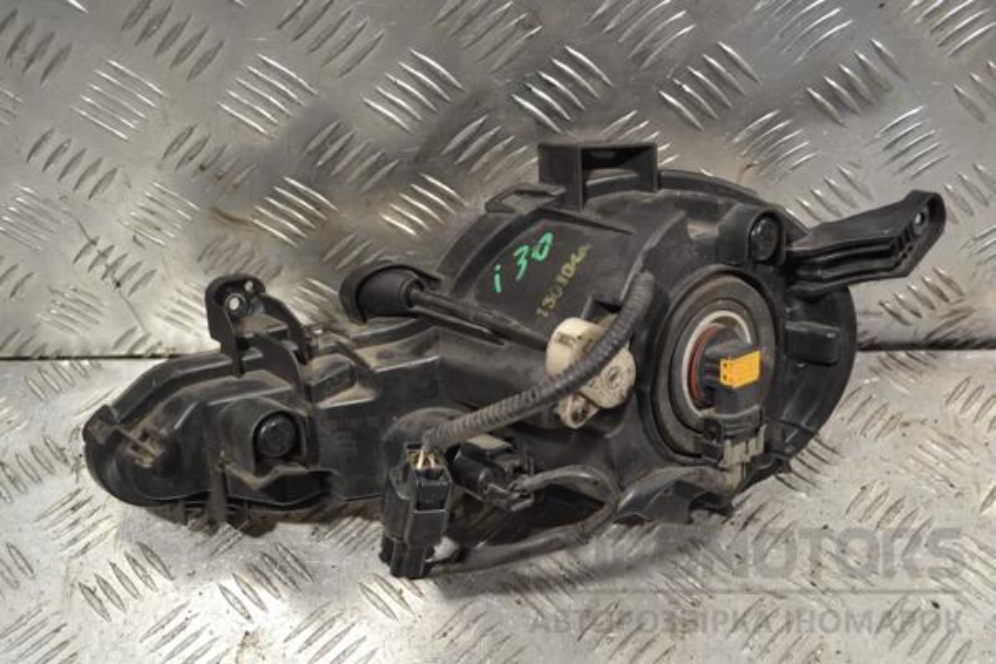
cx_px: 498
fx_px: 996
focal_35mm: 36
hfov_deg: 53.1
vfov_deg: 36.9
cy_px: 332
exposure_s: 1/100
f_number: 5
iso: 400
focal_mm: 24
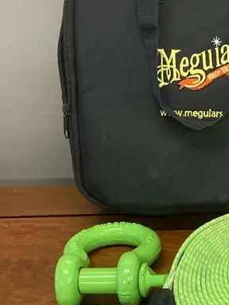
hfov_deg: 18.7
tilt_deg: -27.7
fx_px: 661
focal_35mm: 75
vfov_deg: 25.9
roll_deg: -0.1
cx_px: 267
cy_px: 176
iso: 160
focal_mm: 3.99
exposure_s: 1/50
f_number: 1.8
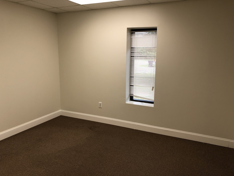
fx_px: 189
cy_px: 88
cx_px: 117
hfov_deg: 63.4
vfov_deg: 49.7
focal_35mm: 28
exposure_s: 1/63
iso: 25
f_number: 1.8
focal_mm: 3.99
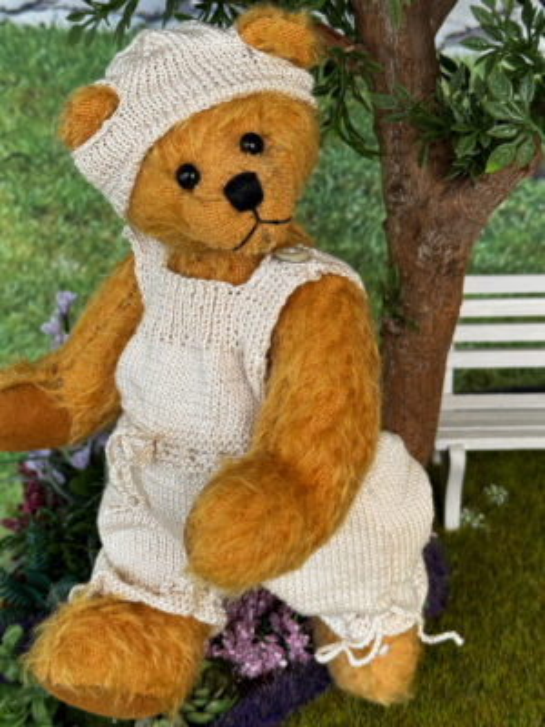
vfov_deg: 39.7
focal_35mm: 48
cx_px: 272
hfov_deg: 30.3
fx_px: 1008
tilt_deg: -29.8
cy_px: 364
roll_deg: +0.3
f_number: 1.78
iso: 64
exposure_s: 1/331
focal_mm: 6.76
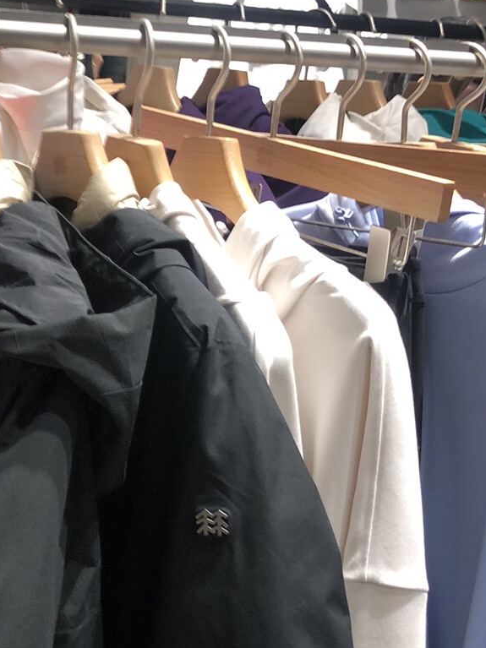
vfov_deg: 26.7
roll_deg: -1.8
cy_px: 292
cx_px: -19
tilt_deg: -6.5
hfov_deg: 19.5
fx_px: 1367
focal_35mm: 73
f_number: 1.8
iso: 25
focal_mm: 4
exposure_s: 1/50
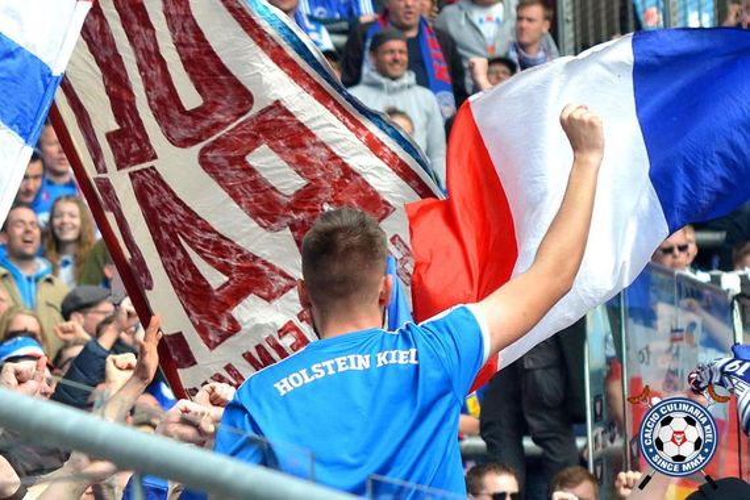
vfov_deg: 10.6
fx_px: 2687
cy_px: 250
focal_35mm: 129
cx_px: 375
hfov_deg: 15.9
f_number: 4.5
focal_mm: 86
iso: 400
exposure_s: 1/1250
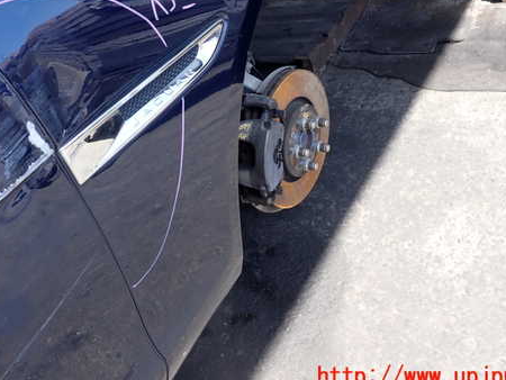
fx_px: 585
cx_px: 234
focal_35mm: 40
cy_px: 138
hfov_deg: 46.7
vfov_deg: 35.8
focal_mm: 5.4
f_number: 3.2
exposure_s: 1/160
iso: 100
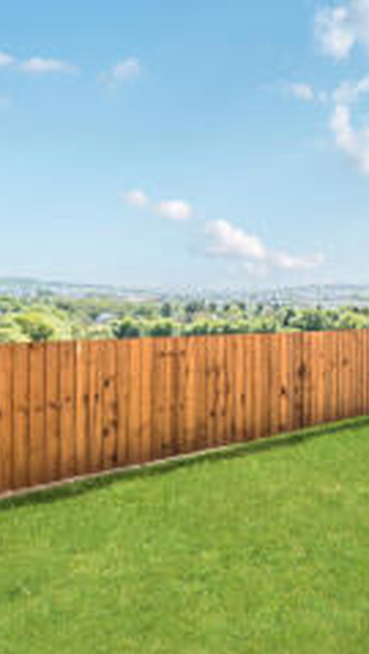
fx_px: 433
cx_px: 462
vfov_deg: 73.9
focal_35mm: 25
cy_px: 302
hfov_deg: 34.7
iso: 400
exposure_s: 1/500
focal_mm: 12
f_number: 8
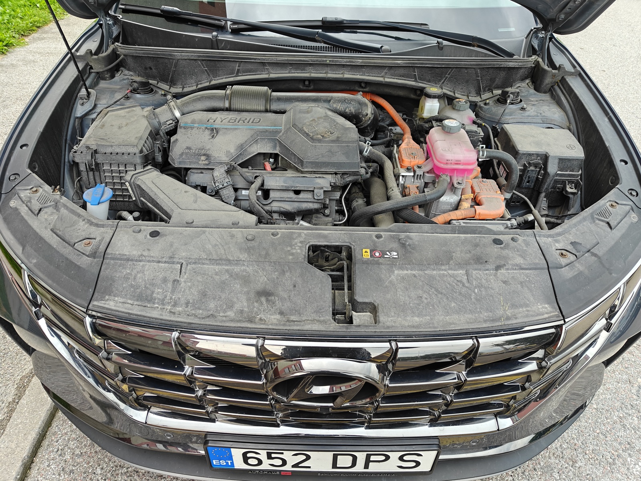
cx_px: 320
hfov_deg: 71.6
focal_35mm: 24
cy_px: 240
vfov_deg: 56.8
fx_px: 444
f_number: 1.8
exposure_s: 1/100
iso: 400
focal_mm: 5.59
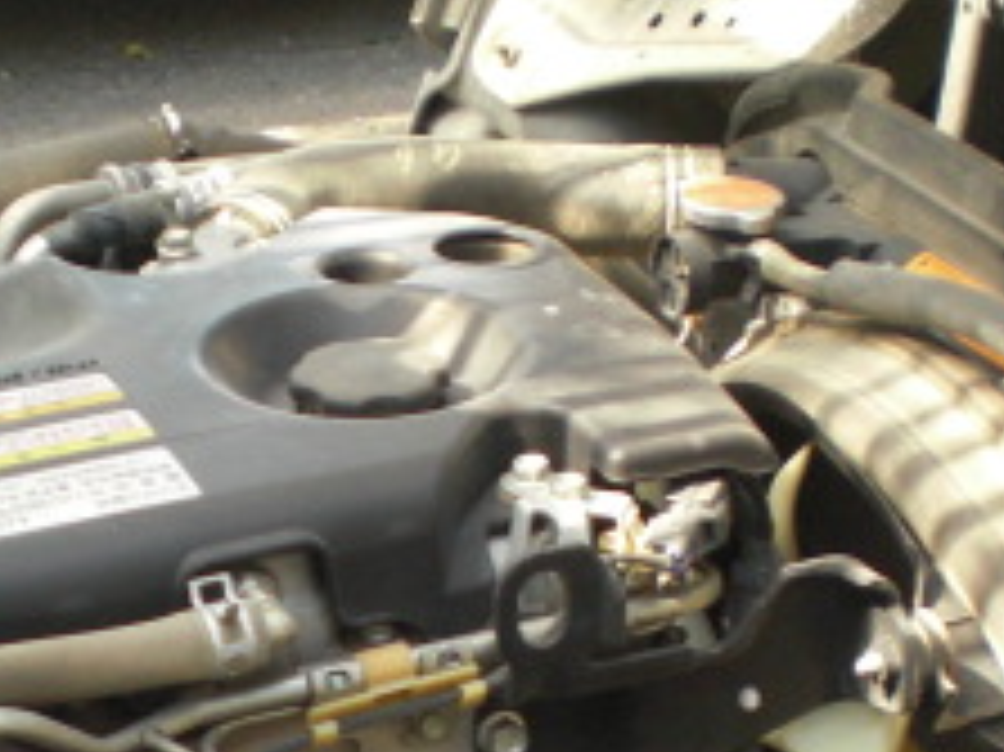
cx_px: 428
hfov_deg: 18.0
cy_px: 968
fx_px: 3160
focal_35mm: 109
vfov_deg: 13.1
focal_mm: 6.3
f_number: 3.1
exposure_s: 1/100
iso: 200
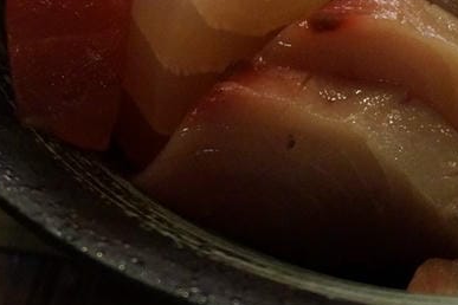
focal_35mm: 126
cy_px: -134
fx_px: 1597
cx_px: 414
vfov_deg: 10.6
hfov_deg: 16.1
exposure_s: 1/80
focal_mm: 27
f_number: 4.5
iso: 3200
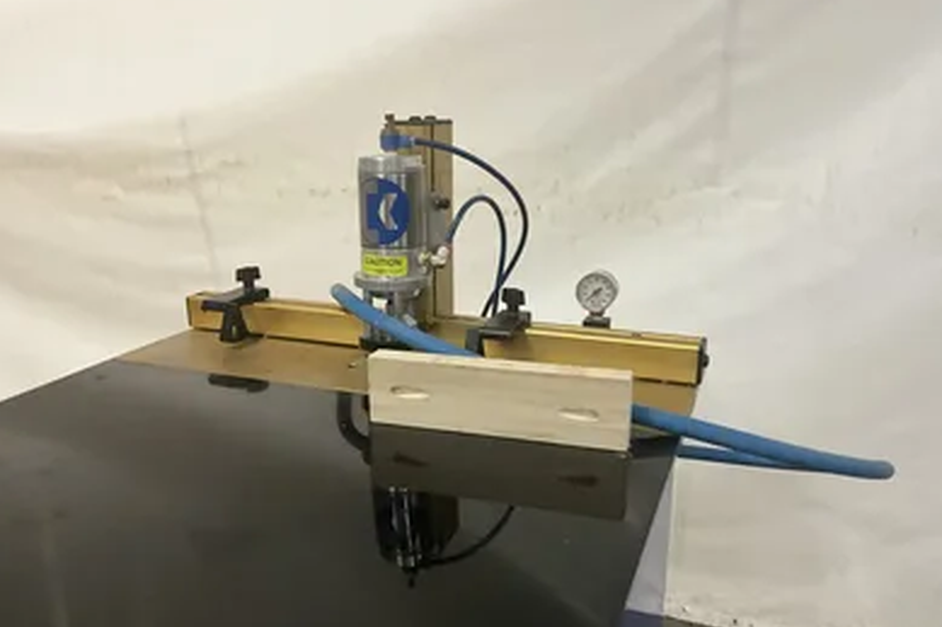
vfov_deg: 42.2
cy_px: 344
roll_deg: +0.0
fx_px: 811
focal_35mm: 31
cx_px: 465
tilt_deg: -15.5
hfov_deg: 60.3
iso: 320
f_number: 1.8
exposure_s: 1/46
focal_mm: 3
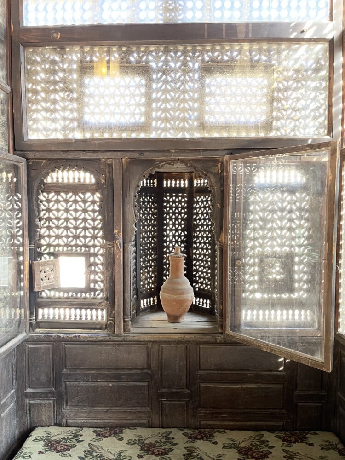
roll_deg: +0.4
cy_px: 230
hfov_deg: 53.1
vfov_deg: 67.3
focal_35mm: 26
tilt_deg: -4.0
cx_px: 172
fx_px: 346
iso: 200
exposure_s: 1/60
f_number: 1.6
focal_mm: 5.1
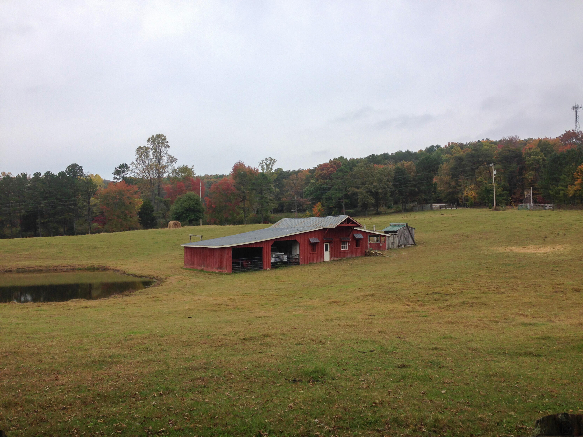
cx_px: 292
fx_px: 556
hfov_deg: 55.4
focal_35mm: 33
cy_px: 218
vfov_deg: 42.9
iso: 50
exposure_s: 1/596
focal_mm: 4.12
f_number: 2.4
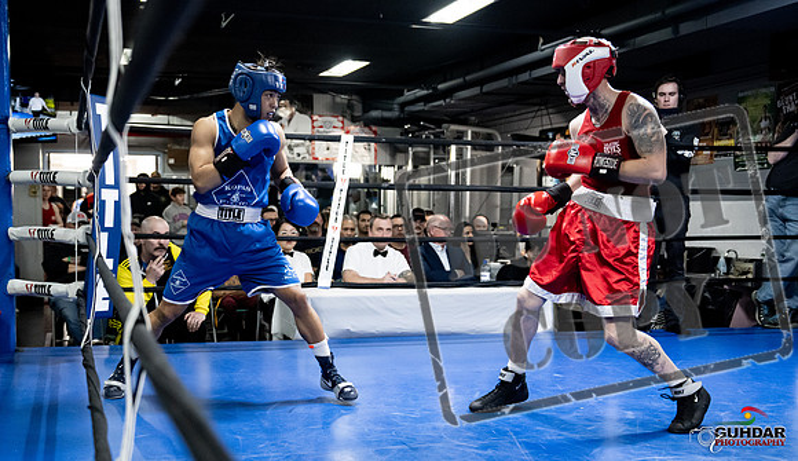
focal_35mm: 46
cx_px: 350
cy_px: 285
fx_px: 981
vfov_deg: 26.4
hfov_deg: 44.2
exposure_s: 1/1000
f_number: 2.8
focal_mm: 38
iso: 8000
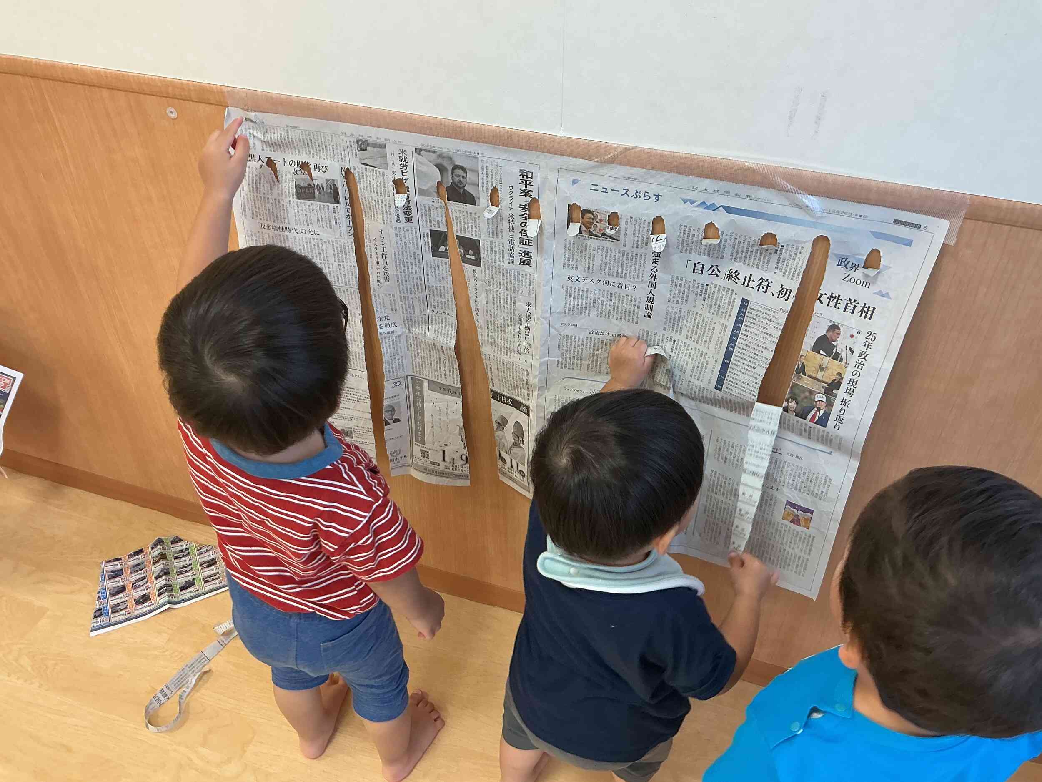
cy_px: 391
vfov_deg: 48.2
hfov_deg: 61.7
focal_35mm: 29
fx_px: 873
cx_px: 521
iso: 50
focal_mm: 3
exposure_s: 1/60
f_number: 1.8
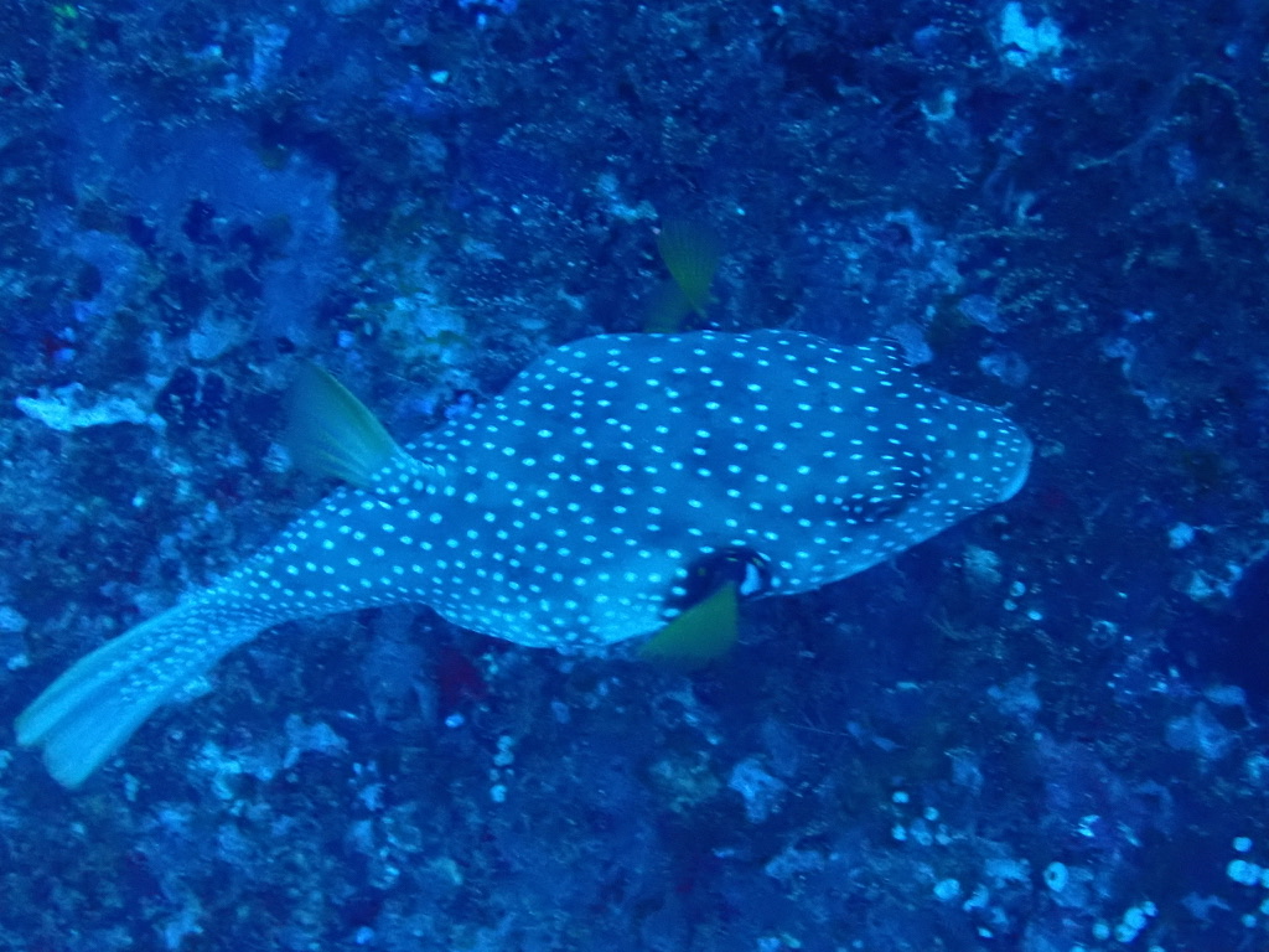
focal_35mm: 88
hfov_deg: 22.3
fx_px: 3226
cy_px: 476
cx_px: 634
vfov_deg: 16.8
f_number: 6.3
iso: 1600
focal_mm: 15.66
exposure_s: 1/100
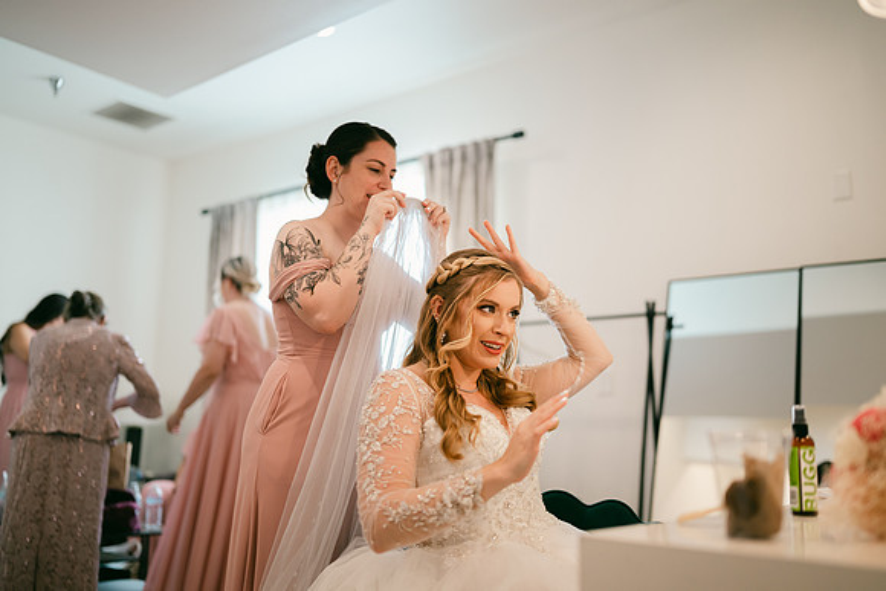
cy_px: 296
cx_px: 443
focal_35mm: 35
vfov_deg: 37.9
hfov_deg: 54.4
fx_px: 862
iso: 400
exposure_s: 1/640
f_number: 1.2
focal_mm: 35
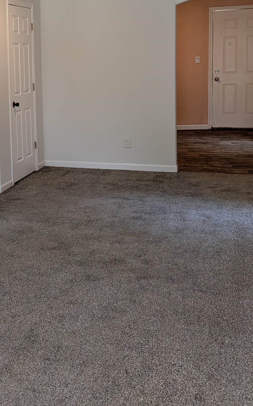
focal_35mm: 49
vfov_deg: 40.3
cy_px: 121
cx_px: -44
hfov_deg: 24.1
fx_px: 541
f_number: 1.68
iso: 23
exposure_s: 1/200
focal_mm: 6.9
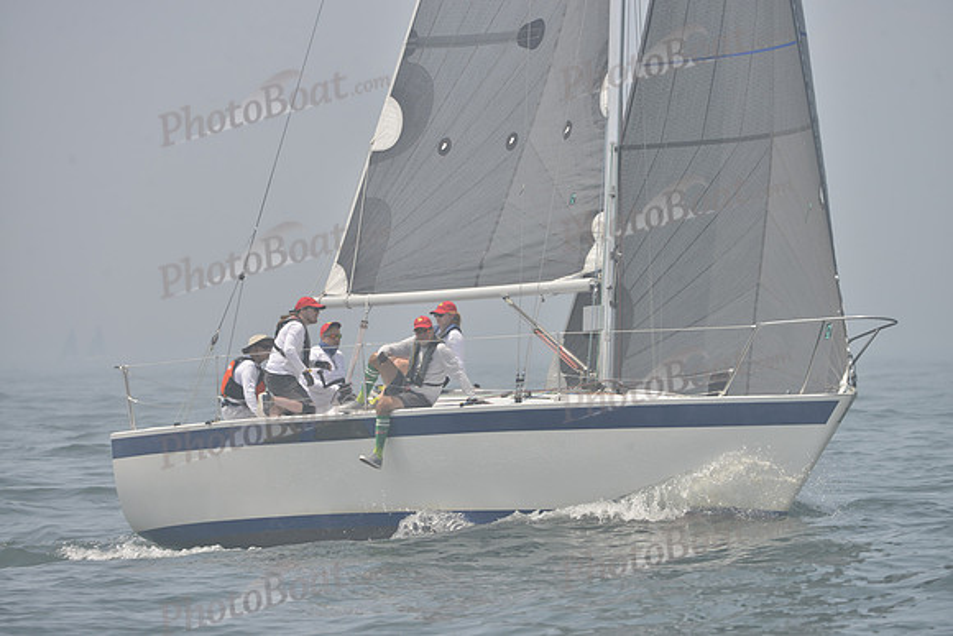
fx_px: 7943
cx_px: 476
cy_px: 318
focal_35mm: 300
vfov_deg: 4.6
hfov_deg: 6.9
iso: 280
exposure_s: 1/1000
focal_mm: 300
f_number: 8
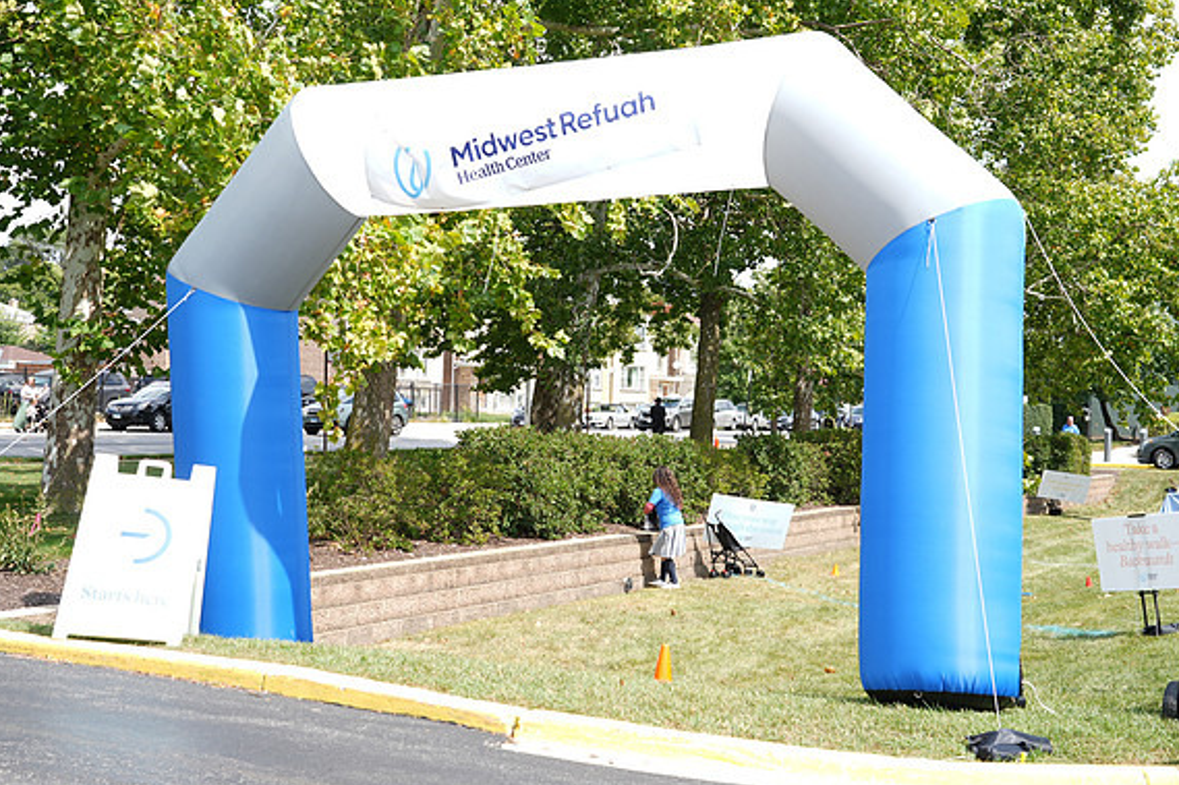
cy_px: 392
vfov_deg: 27.0
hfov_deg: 39.6
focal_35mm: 50
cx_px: 591
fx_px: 1637
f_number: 5.6
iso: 50
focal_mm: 49
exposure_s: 1/100
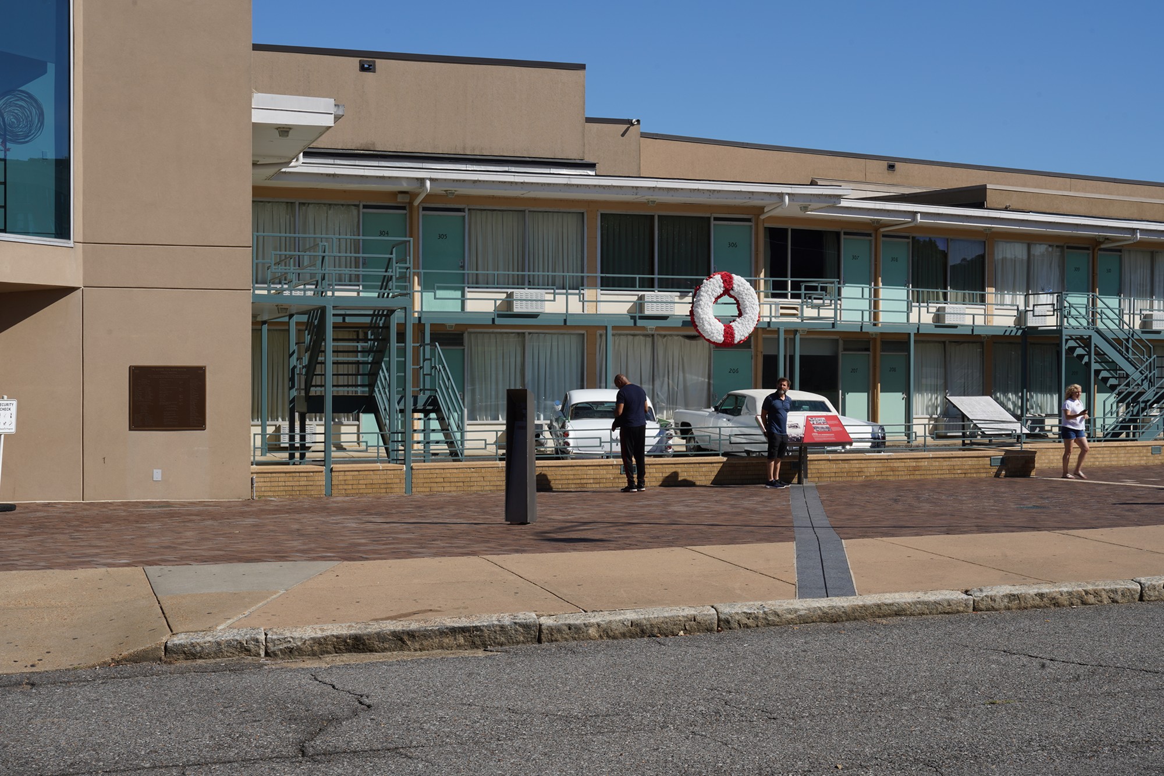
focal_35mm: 50
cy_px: 388
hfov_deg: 39.6
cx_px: 582
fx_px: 1617
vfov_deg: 27.0
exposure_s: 1/100
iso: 100
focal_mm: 50
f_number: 18
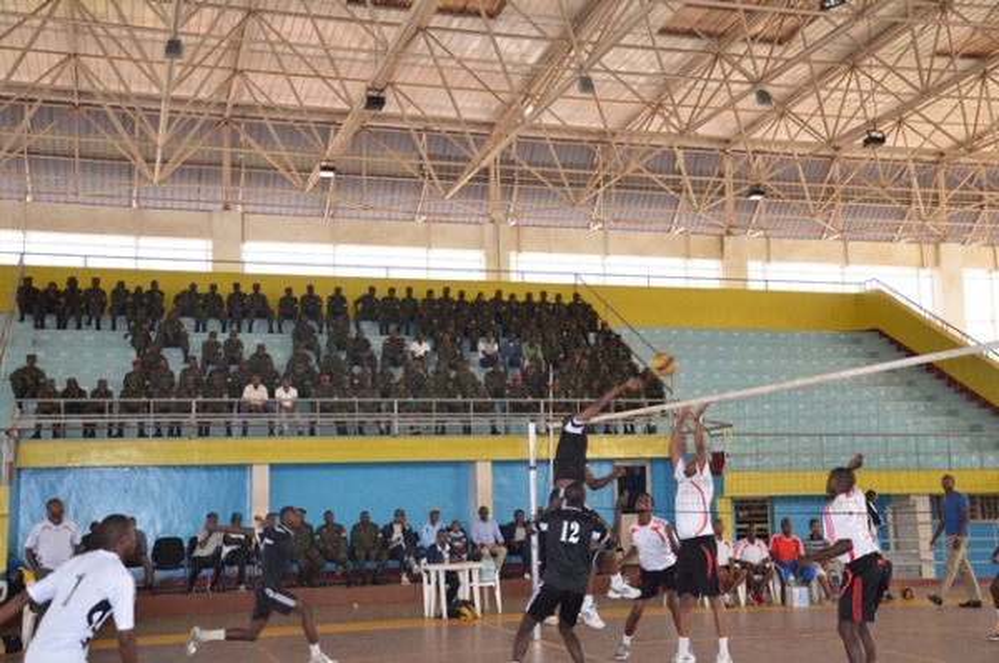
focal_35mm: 45
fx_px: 1247
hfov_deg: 43.7
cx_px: 500
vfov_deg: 29.8
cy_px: 332
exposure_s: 1/200
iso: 1000
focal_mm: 30
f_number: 5
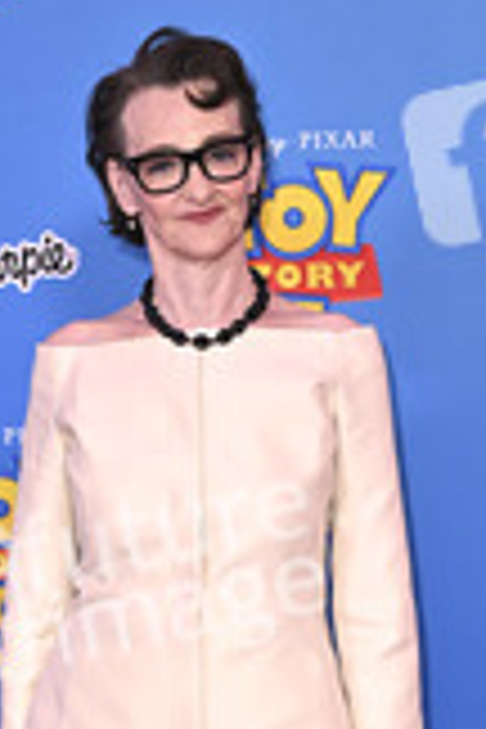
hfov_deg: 12.3
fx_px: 2248
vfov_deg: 17.7
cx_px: 225
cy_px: 814
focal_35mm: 111
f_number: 6.3
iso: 1250
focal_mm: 45
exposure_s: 1/250
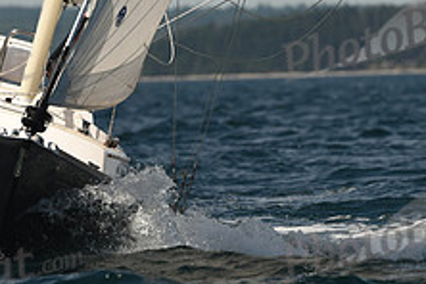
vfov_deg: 1.3
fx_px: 12377
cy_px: 158
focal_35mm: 1046
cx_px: 184
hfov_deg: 2.0
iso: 250
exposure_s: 1/1000
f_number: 7.1
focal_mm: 400
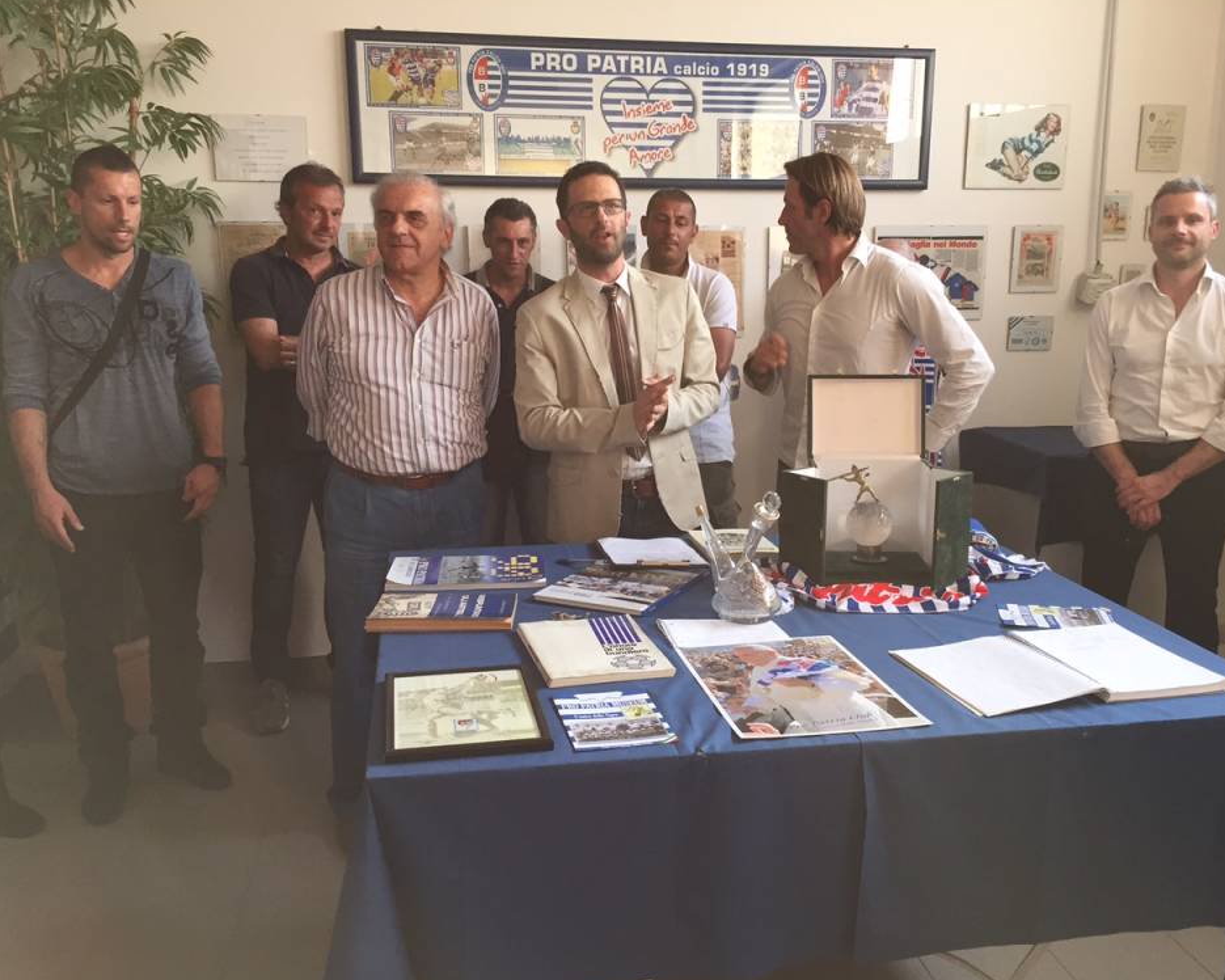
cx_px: 647
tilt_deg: -12.2
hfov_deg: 57.1
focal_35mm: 31
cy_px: 489
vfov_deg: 47.1
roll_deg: +0.1
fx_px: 1124
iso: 32
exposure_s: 1/30
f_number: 2.2
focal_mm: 4.15
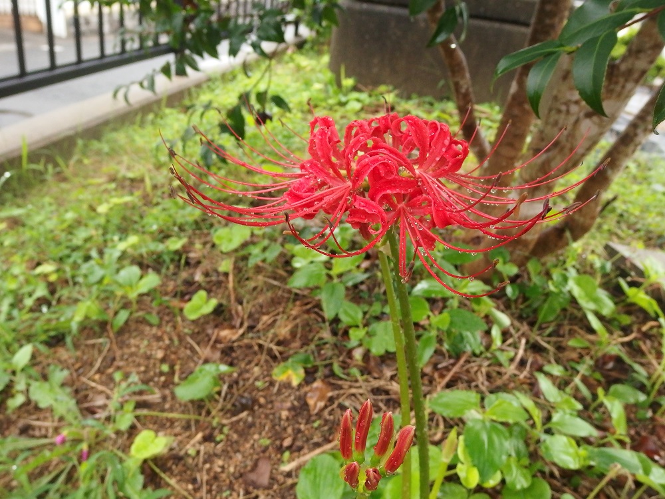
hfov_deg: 61.7
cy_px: 250
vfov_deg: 48.2
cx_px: 332
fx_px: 557
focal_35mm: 29
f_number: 3.2
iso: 500
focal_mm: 5.2
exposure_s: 1/400
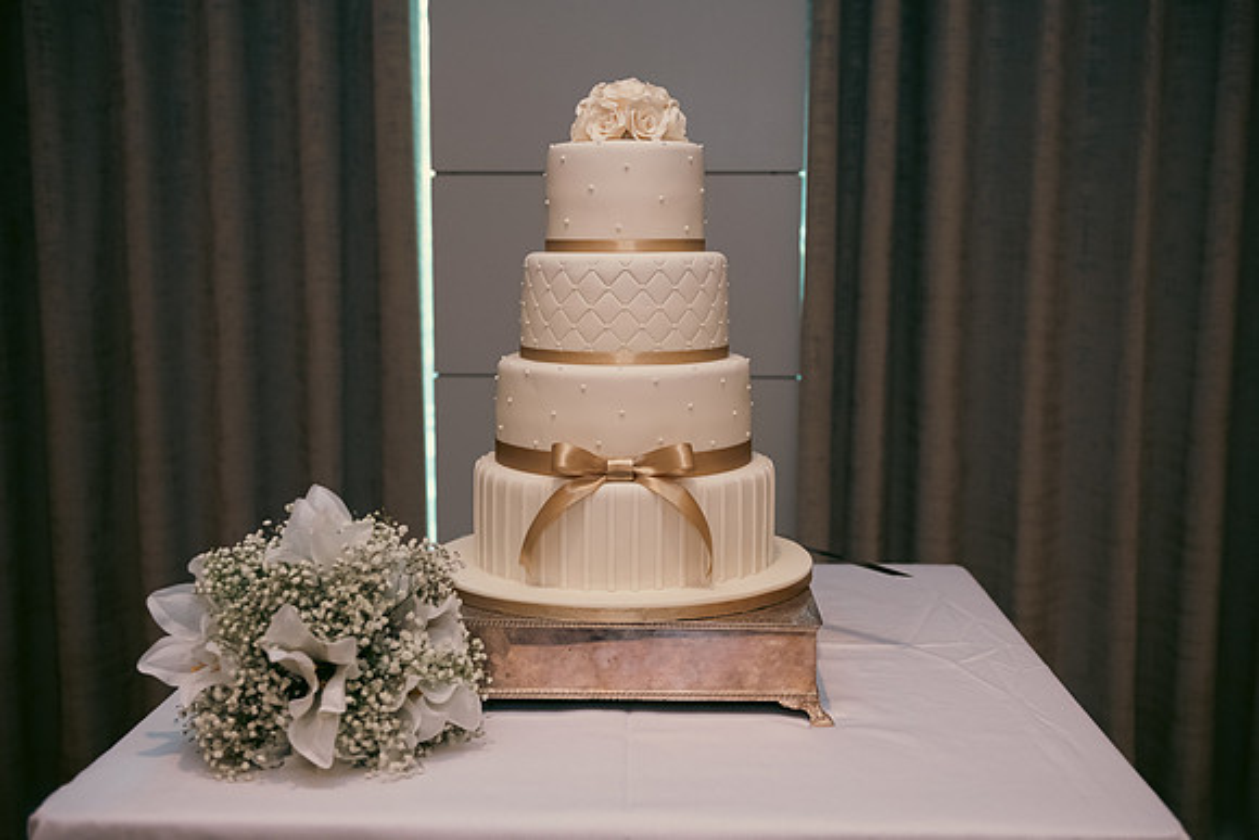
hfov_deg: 46.4
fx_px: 1469
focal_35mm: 42
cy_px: 420
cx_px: 630
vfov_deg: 31.9
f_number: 3.5
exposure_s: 1/160
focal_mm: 42
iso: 800
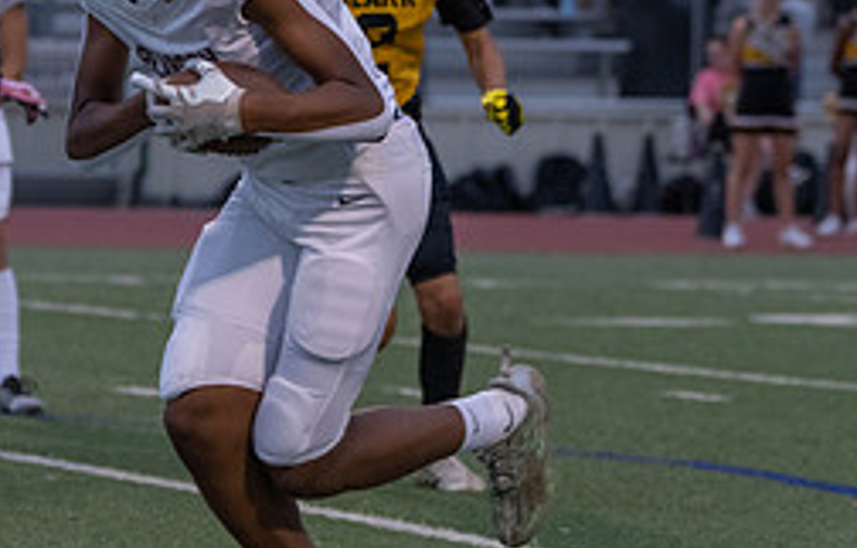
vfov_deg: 2.8
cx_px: 398
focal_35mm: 471
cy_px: 273
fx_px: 11070
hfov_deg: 4.4
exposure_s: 1/1000
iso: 3200
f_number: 5.6
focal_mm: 183
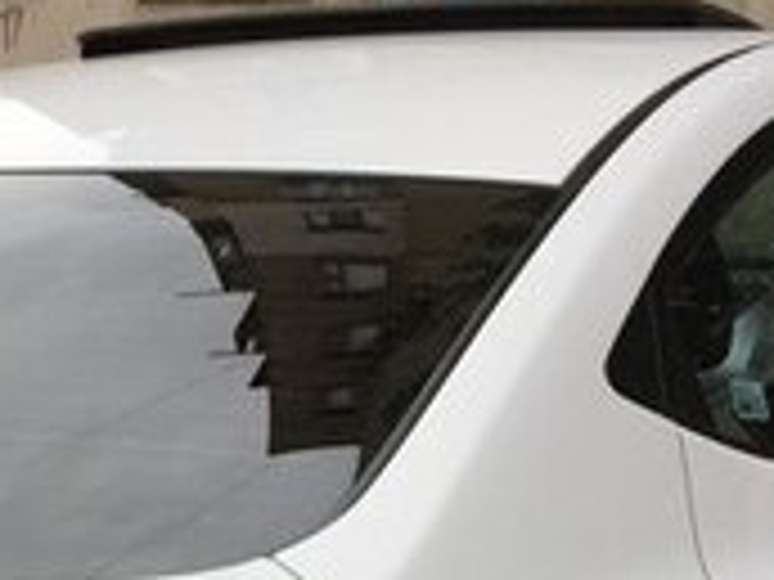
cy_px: 843
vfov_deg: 12.7
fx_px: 2482
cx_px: 22
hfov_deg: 17.4
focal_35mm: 111
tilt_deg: -13.8
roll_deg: +0.1
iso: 32
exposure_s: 1/182
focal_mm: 4.15
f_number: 2.2
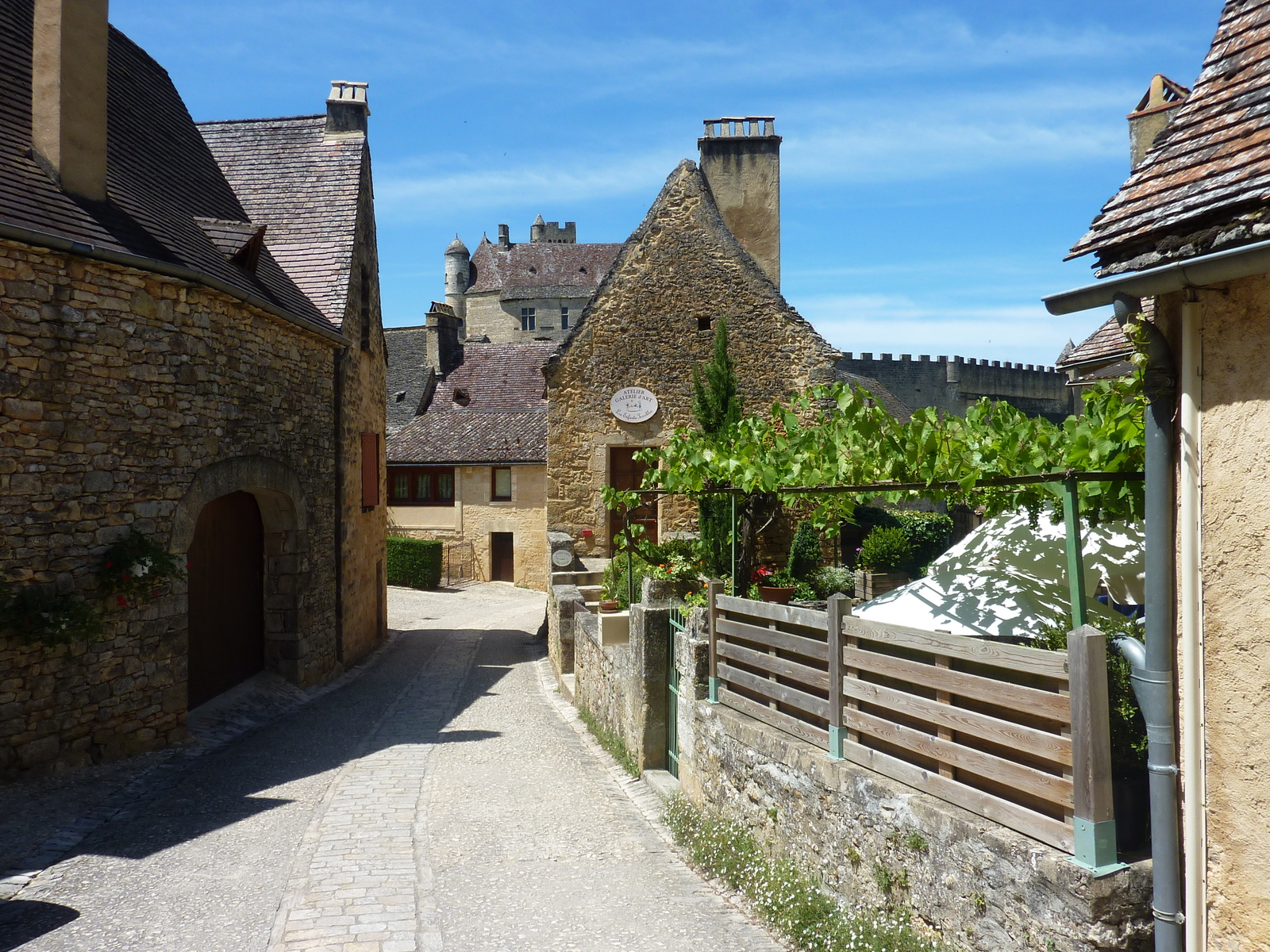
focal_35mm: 25
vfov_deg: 54.9
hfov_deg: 69.4
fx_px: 917
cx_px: 635
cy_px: 476
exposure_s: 1/500
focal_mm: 4.1
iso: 80
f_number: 4.5
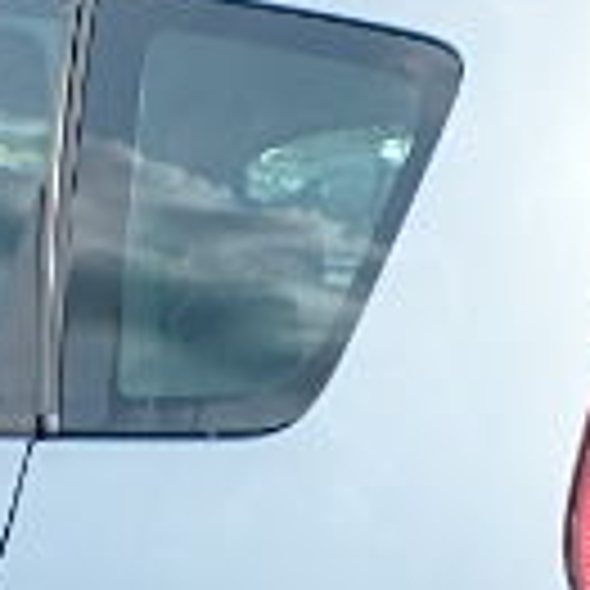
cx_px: 405
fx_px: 2584
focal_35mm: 134
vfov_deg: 12.5
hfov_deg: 13.0
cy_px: 847
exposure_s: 1/500
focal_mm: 5.6
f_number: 4.7
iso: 125
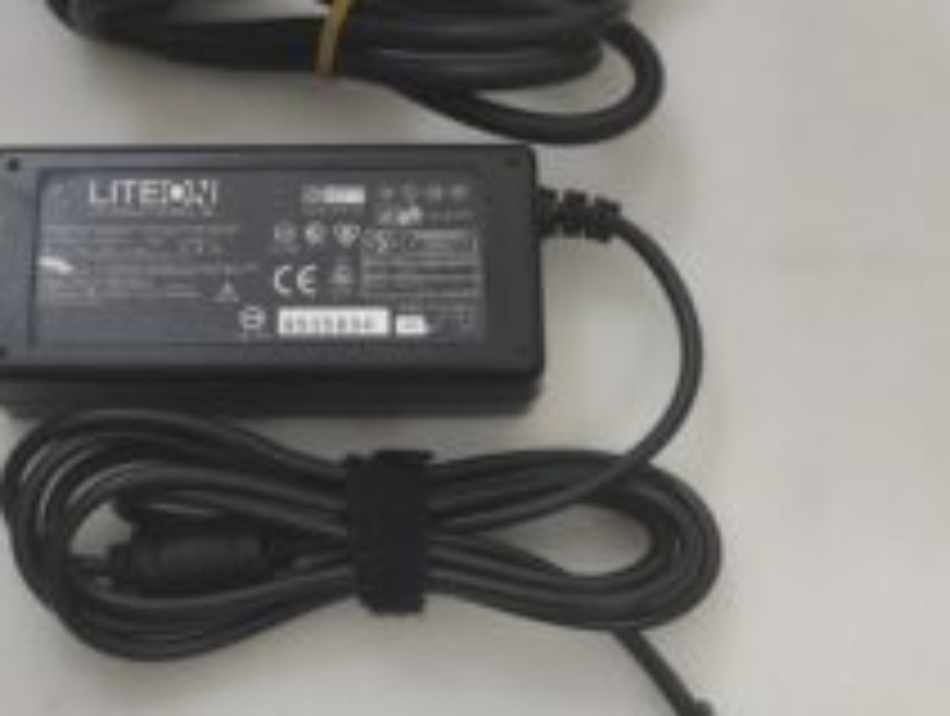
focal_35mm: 58
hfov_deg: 33.0
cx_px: 342
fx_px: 1594
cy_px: 340
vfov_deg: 25.3
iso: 400
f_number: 1.6
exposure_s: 1/50
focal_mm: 6.57
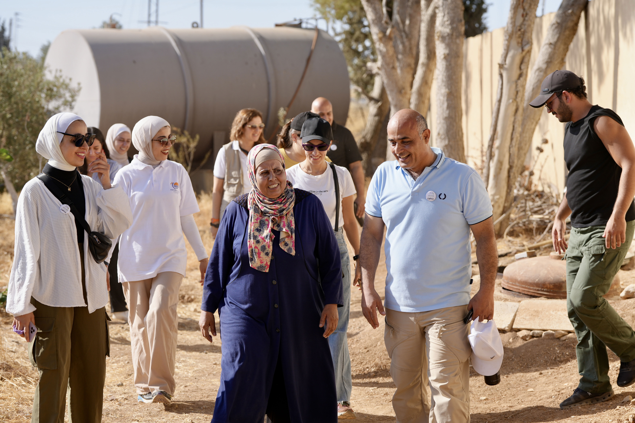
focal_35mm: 91
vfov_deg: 15.0
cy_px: 212
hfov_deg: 22.4
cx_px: 318
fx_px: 1605
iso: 100
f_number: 4.5
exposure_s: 1/640
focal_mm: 91
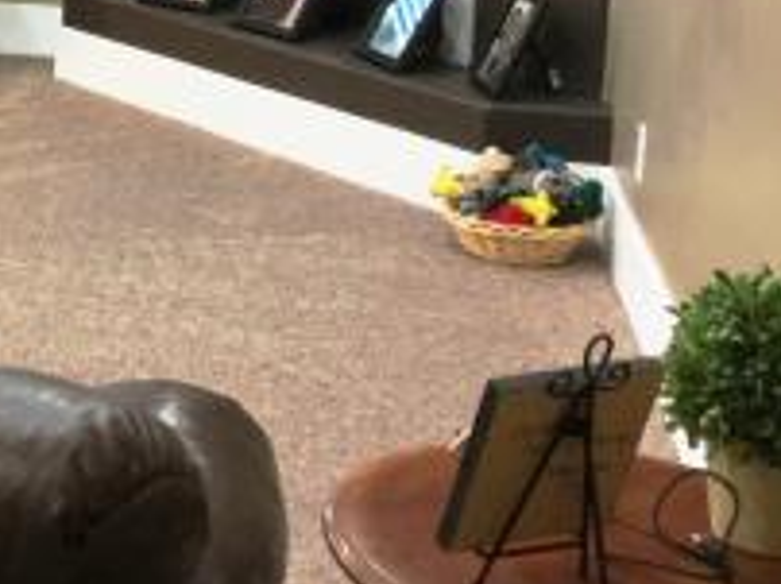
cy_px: -116
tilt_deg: -7.8
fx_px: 2073
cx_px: -282
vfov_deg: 15.4
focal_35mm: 92
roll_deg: +0.1
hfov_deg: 19.4
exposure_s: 1/24
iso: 200
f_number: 2.2
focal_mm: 4.15
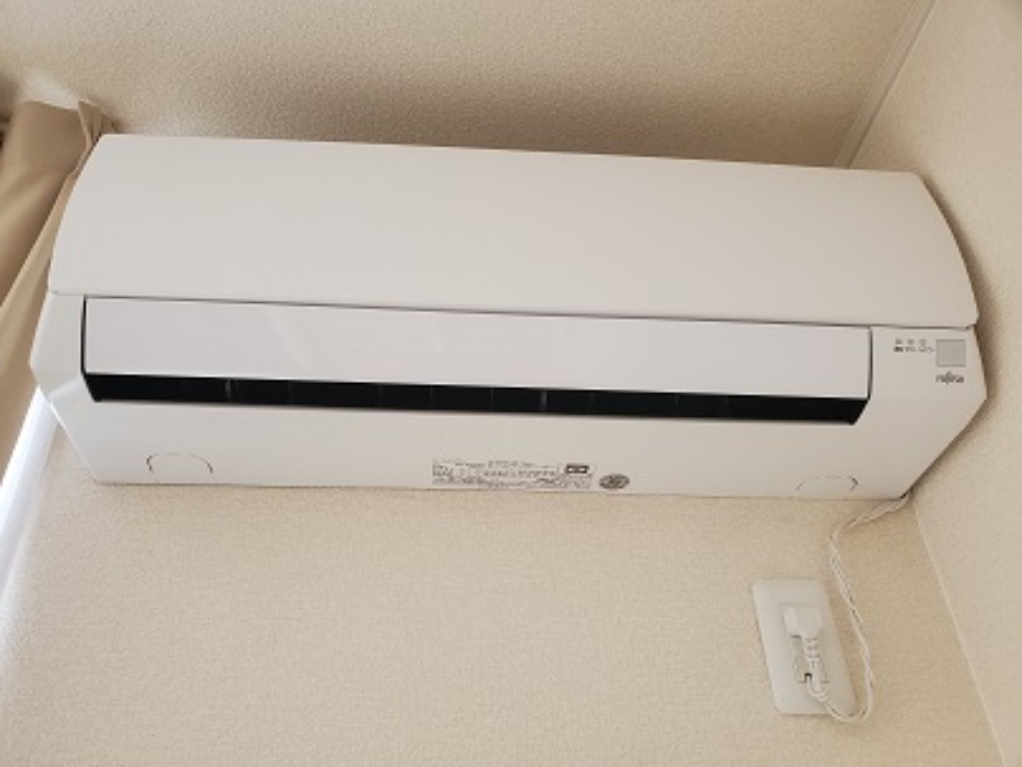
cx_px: 511
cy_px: 384
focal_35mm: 26
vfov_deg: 53.1
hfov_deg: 67.3
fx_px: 768
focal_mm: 4.3
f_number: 2.4
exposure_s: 1/120
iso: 200
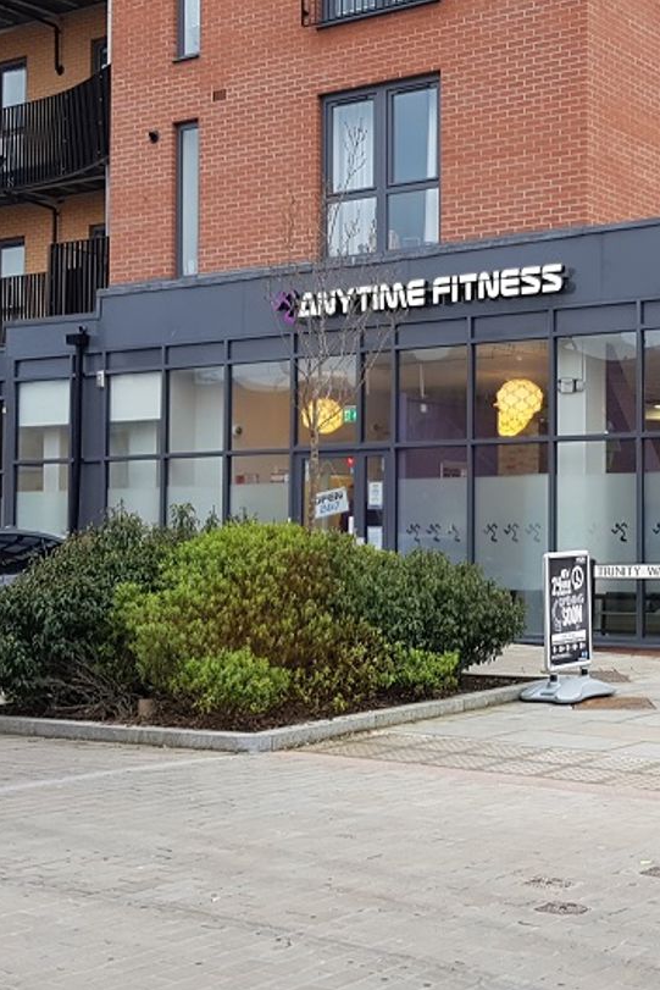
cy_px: 488
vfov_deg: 51.9
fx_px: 1017
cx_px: 537
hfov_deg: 34.7
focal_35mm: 37
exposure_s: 1/100
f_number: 1.7
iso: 40
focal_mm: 4.3
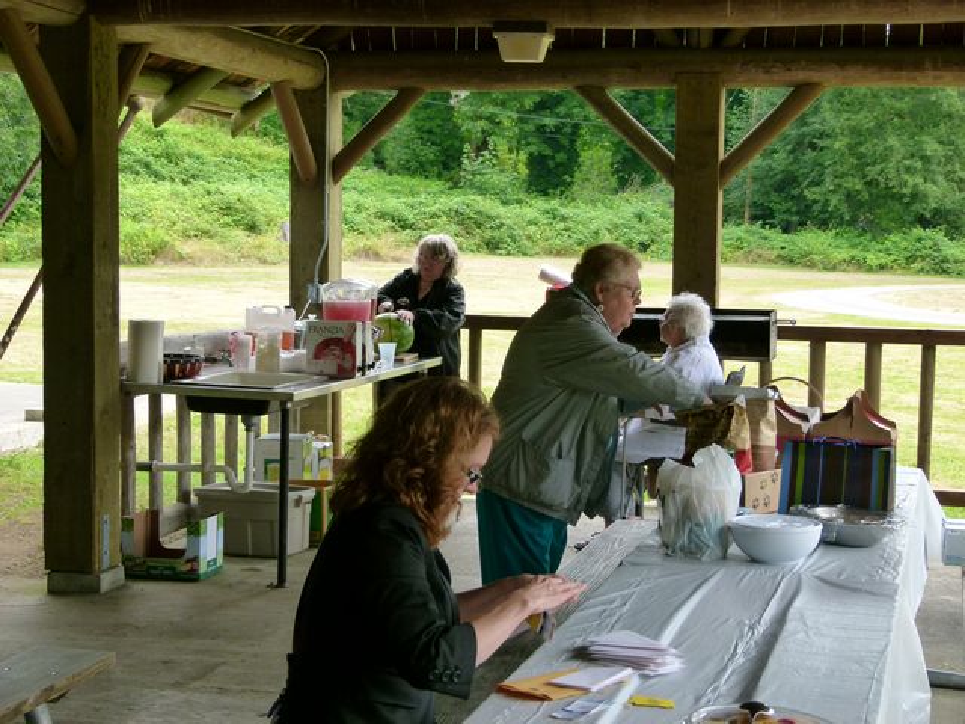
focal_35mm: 67
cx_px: 482
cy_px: 362
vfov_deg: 21.9
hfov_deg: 29.0
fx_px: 1868
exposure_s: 1/100
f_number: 3.3
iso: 160
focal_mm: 12.1
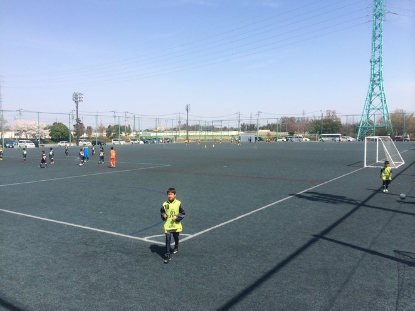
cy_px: 156
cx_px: 208
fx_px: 360
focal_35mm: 30
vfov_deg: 46.8
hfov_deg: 59.9
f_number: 2.2
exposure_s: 1/1866
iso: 32
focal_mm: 4.12
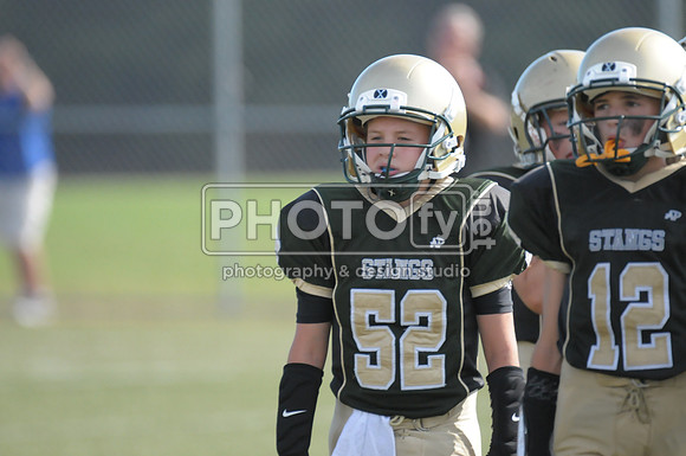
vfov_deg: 2.4
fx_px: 10846
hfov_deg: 3.6
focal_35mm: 570
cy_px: 228
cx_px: 343
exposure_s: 1/4000
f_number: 4
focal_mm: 380
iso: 1600
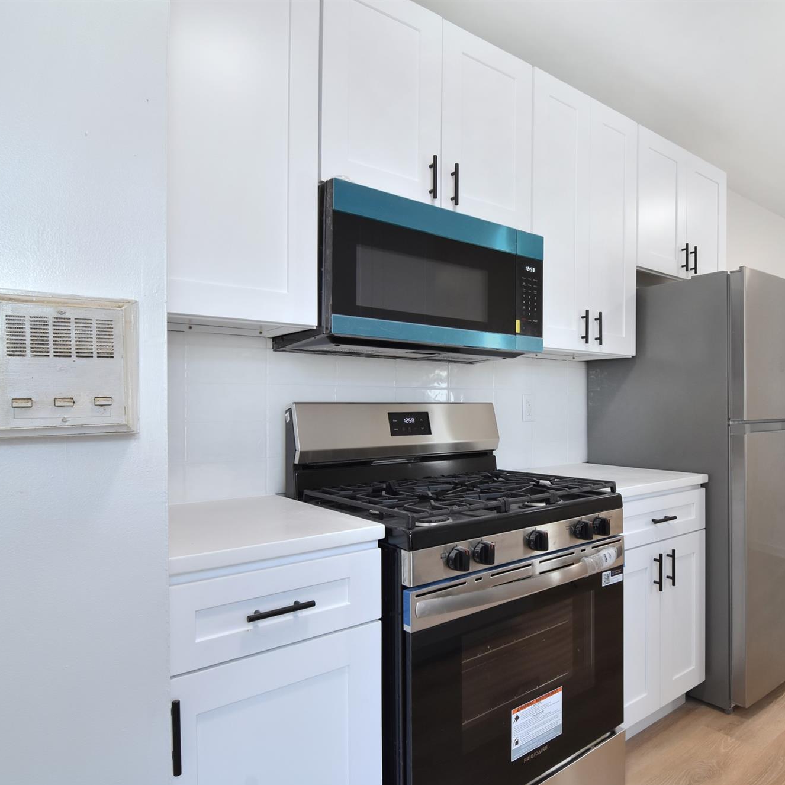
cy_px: 402
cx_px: 522
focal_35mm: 22
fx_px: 556
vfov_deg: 70.5
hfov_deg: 68.6
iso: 640
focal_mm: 11
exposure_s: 1/25
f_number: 11
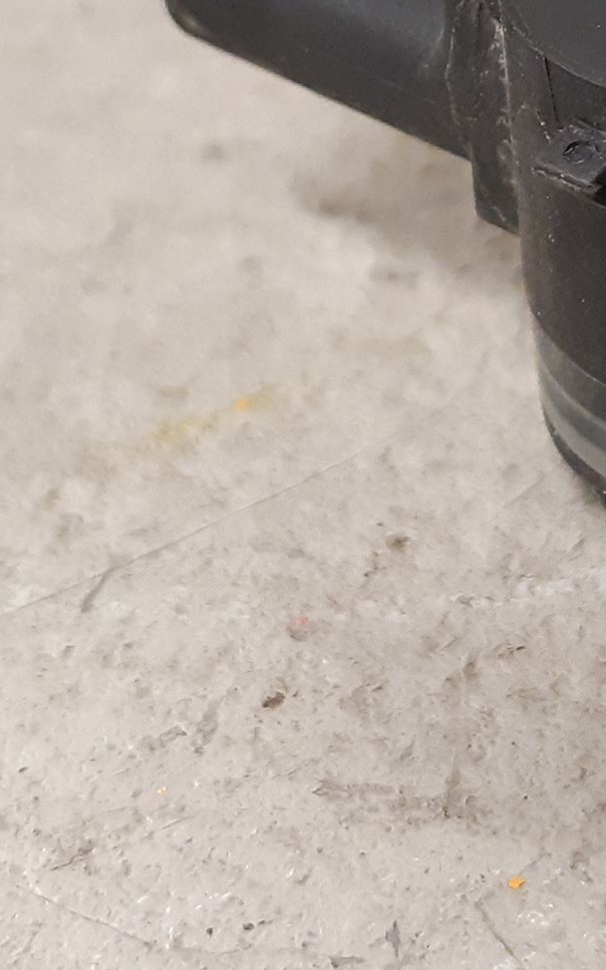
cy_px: 241
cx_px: 576
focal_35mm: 58
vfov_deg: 34.4
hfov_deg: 21.7
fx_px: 1533
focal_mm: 3.93
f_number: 1.7
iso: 320
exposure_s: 1/50
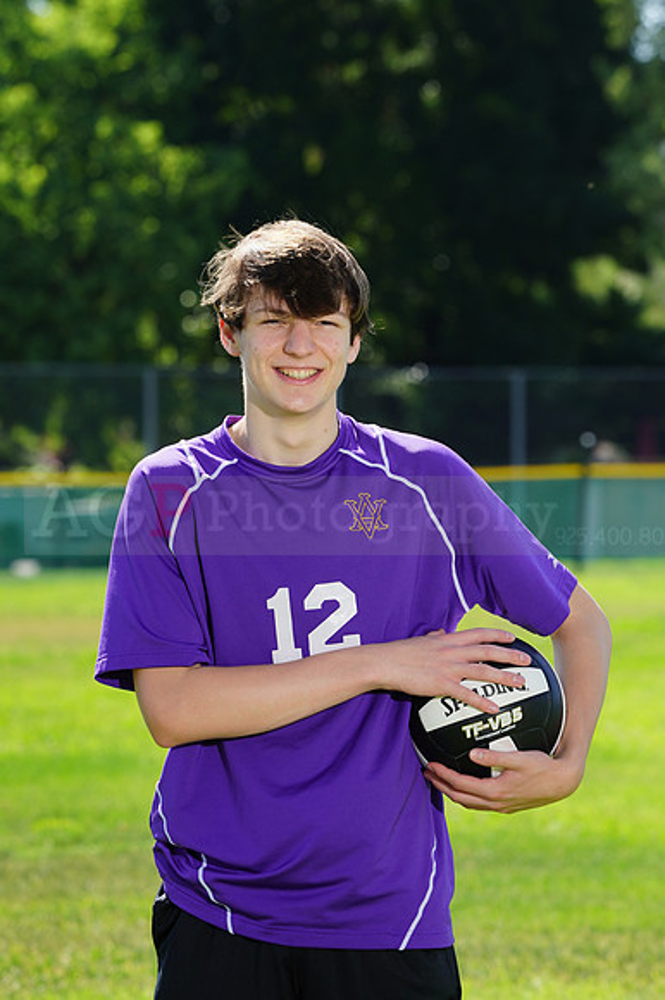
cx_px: 332
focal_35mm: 259
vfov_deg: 8.0
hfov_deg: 5.3
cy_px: 500
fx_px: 7184
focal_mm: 259
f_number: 11
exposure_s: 1/200
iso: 200
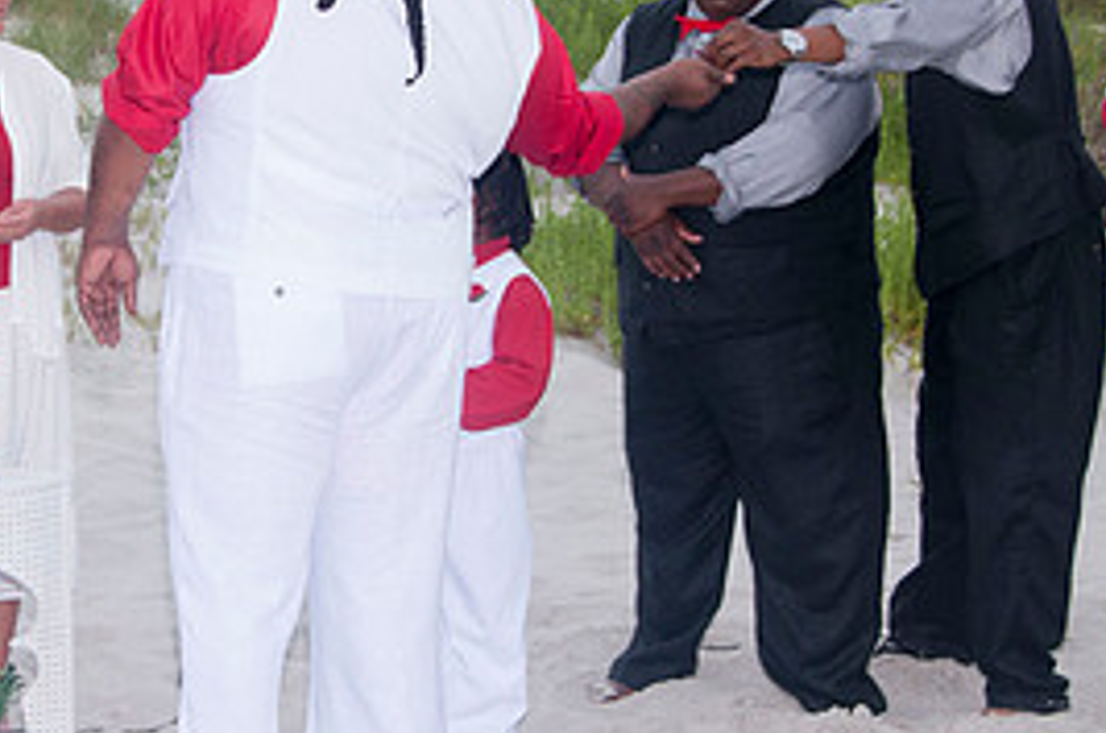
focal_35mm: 114
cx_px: 244
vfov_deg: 12.0
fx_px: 3496
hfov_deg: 17.8
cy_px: 246
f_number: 5.6
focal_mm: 35
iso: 200
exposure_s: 1/125
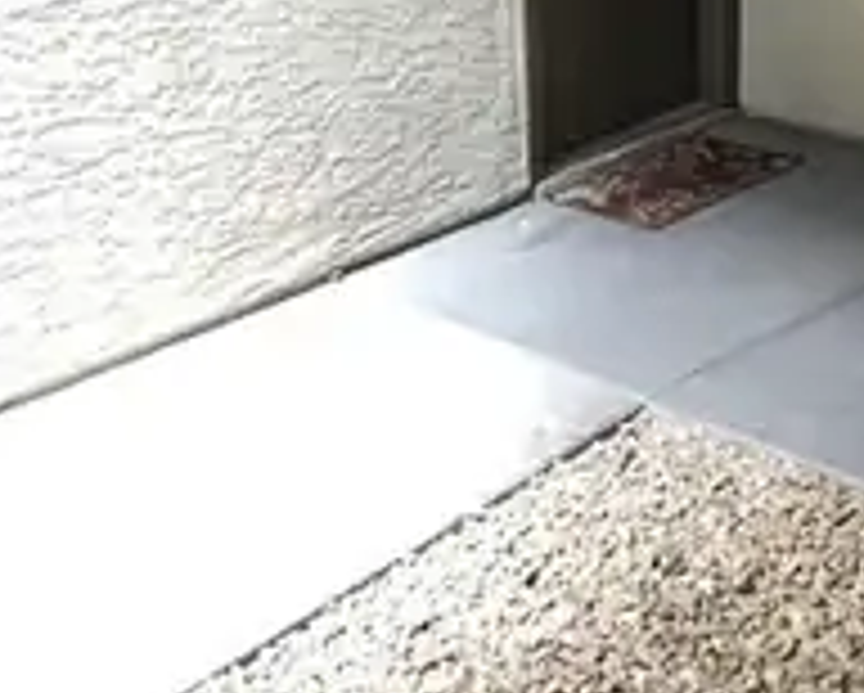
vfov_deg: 23.8
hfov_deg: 31.5
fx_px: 1510
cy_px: -117
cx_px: 612
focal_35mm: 59
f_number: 2.2
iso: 50
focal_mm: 4.15
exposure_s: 1/15
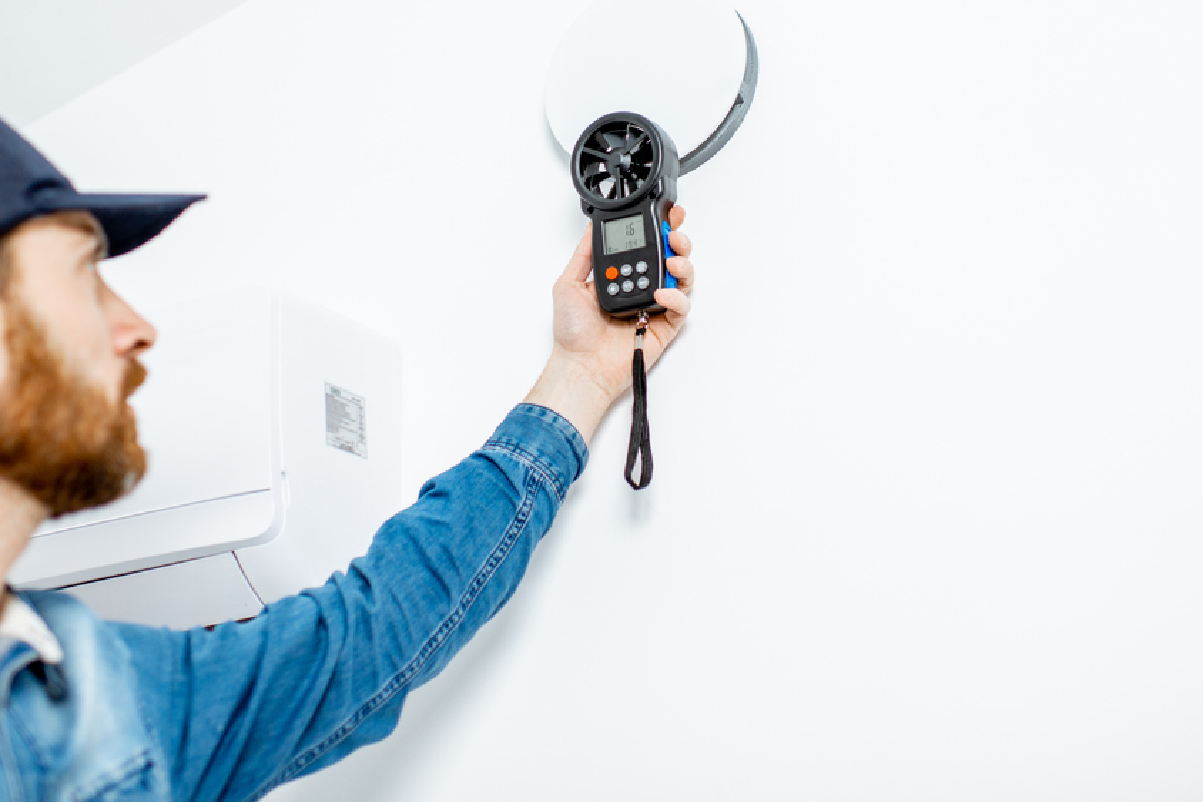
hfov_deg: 38.2
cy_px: 216
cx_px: 599
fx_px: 1738
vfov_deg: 25.7
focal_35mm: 52
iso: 250
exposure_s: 1/200
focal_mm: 35
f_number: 2.2
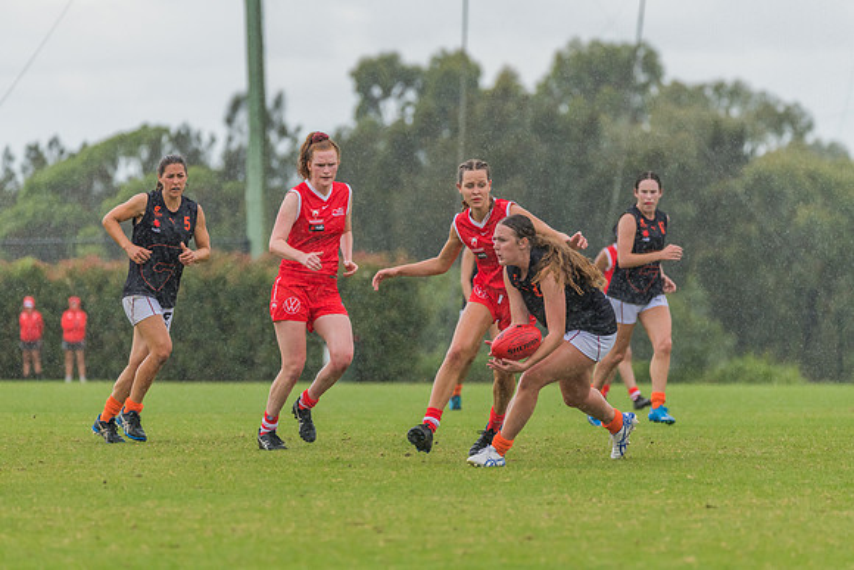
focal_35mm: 350
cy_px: 285
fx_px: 8304
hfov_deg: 5.9
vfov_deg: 3.9
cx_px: 427
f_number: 6
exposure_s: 1/1250
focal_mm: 350
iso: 800
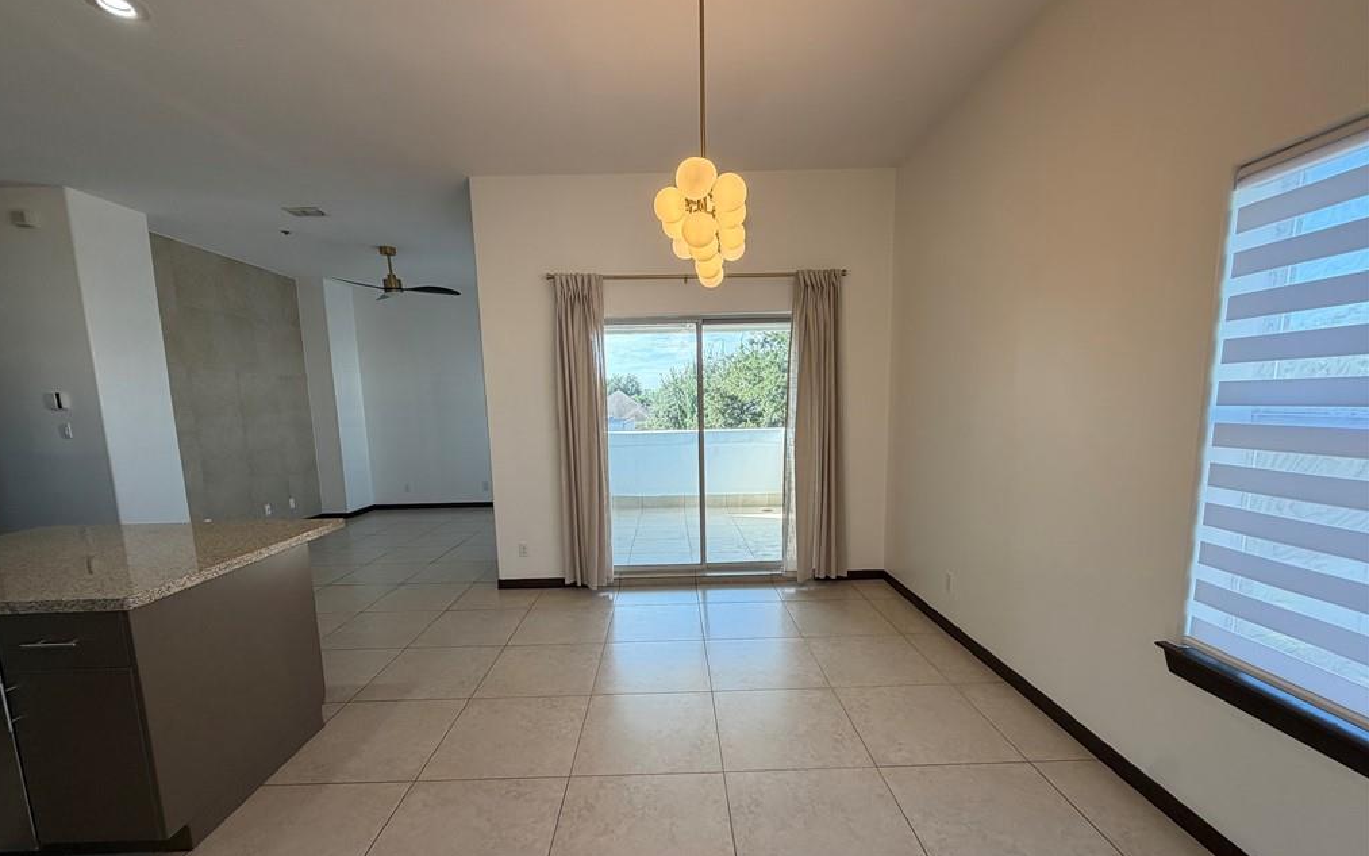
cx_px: 678
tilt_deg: -7.6
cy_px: 481
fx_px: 560
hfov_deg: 101.5
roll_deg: +1.8
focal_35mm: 15
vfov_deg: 74.5
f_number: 2.2
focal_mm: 2.22
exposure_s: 1/120
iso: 80
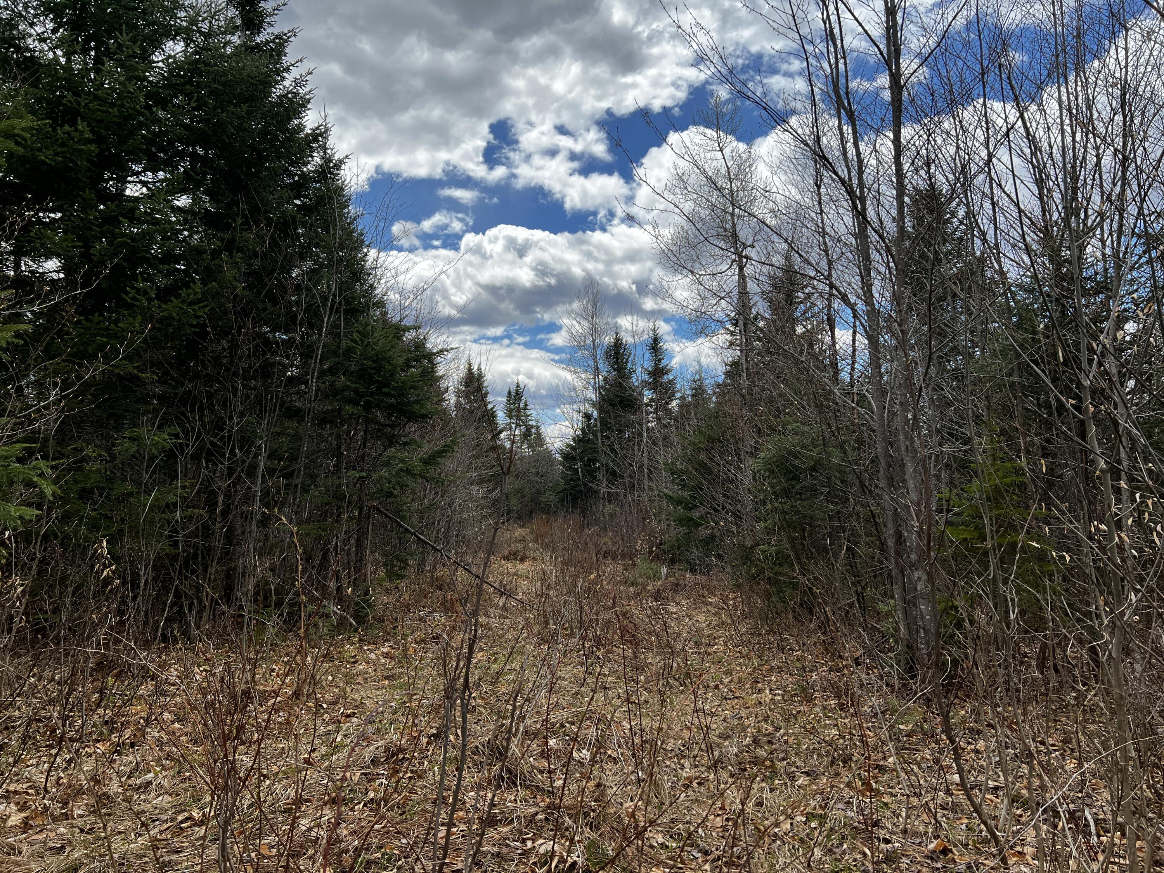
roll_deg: +1.6
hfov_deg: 67.3
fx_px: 874
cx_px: 582
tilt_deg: +3.2
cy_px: 436
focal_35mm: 26
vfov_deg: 53.1
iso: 50
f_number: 1.5
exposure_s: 1/2915
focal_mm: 5.7
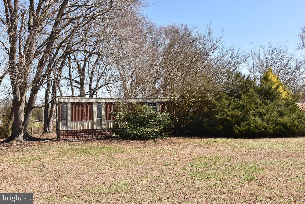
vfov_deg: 38.4
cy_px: 102
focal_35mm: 34
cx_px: 152
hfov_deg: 55.1
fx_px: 292
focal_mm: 23
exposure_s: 1/640
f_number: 13
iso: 800
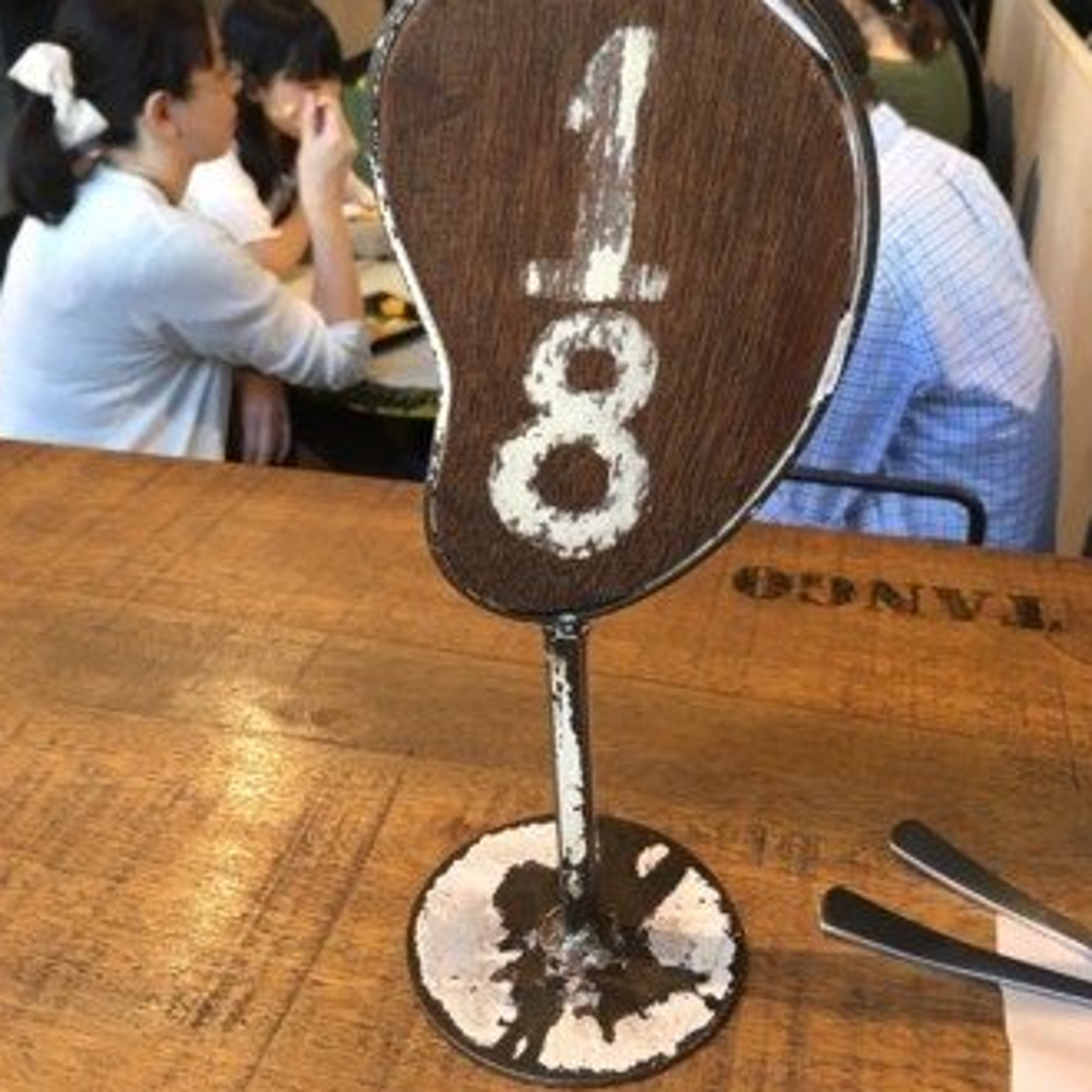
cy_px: 371
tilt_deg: -22.5
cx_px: 543
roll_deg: -0.2
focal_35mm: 35
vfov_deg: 46.5
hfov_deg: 47.2
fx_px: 1249
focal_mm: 4.15
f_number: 2.2
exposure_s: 1/33
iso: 100
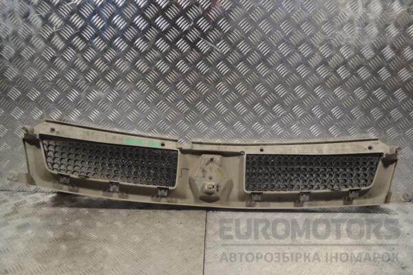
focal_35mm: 33
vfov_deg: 40.0
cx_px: 206
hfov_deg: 57.2
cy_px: 138
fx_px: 379
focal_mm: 22
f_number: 4
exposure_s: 1/40
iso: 100
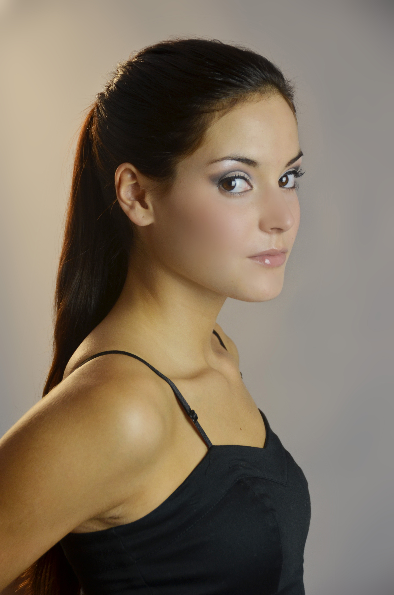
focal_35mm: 112
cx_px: 197
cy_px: 298
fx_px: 1855
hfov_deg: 12.1
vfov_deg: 18.2
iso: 280
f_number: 5
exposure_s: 1/80
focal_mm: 75
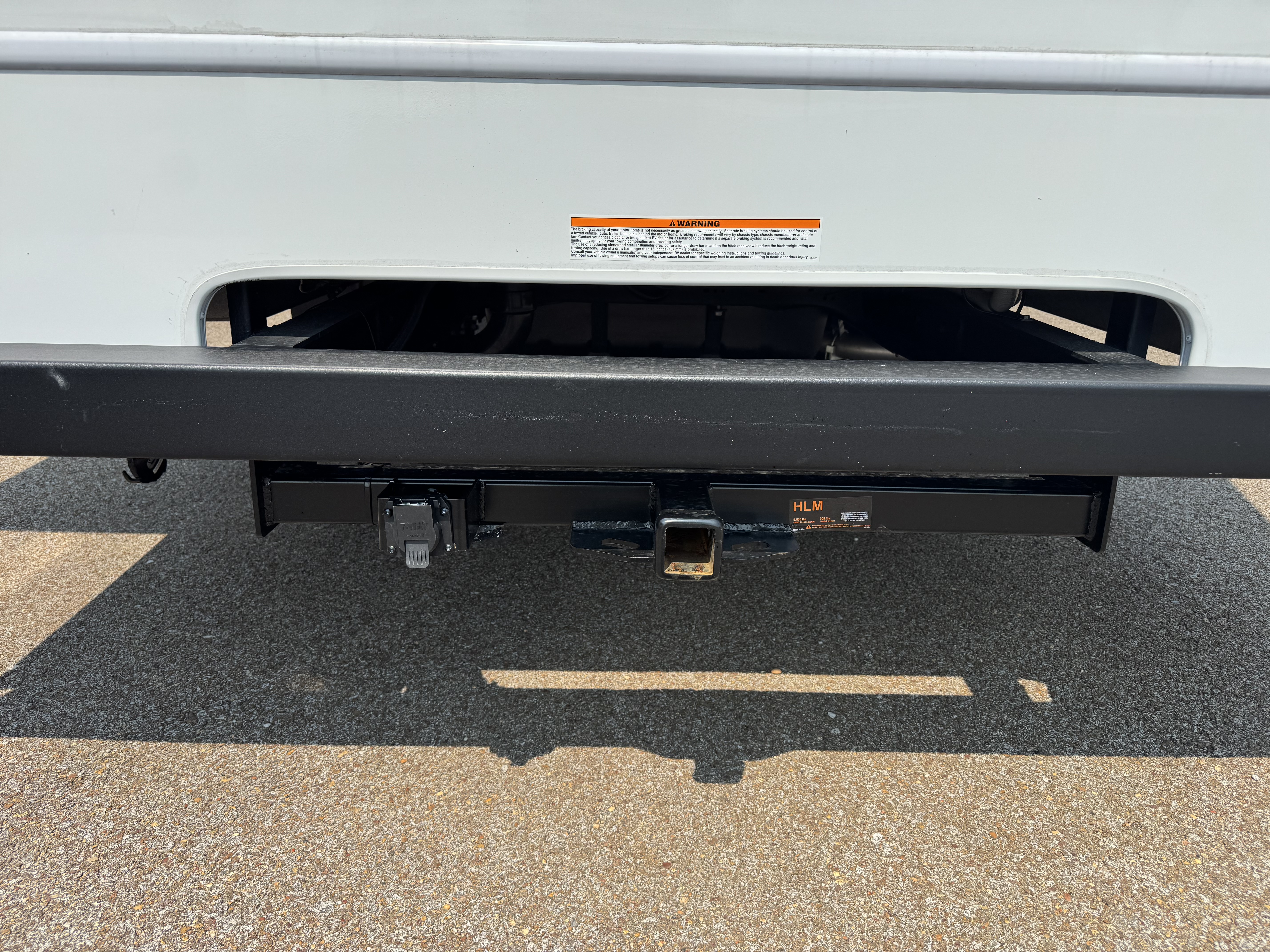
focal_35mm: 24
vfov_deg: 56.8
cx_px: 635
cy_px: 476
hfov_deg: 71.6
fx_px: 881
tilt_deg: -20.0
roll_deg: -0.6
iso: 80
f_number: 1.78
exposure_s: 1/4608
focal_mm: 6.76
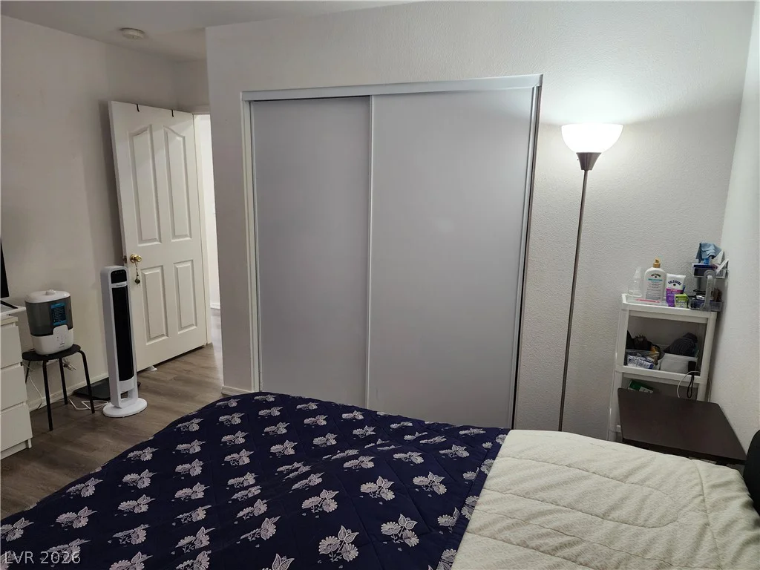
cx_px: 380
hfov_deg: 73.9
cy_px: 285
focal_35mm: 23
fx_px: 505
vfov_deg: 58.9
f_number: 1.8
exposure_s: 1/120
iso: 320
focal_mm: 6.4
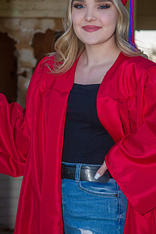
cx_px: 97
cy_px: 100
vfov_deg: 14.4
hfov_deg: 9.6
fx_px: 931
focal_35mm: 143
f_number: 5.6
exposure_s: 1/200
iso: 100
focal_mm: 92
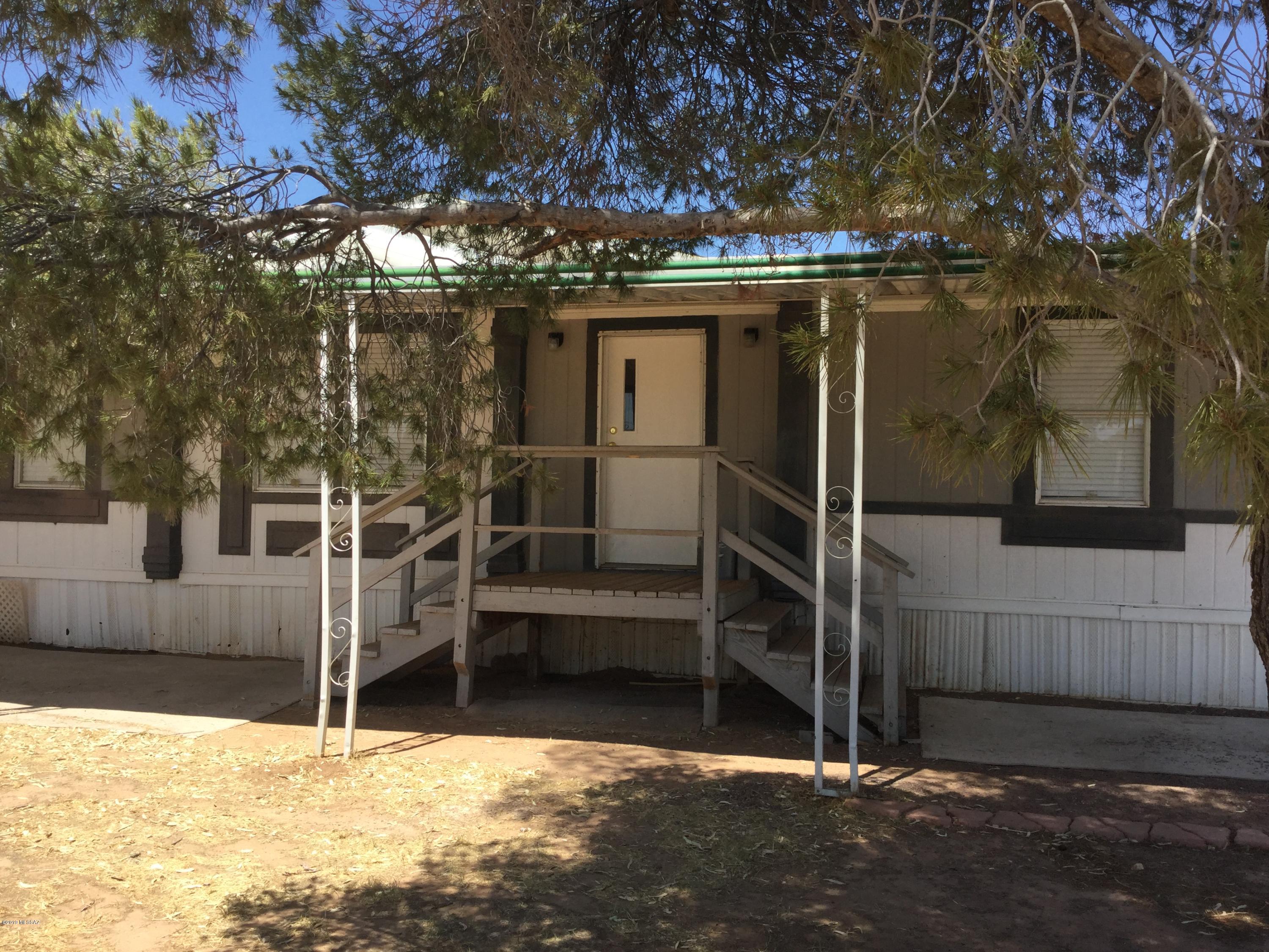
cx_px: 634
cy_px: 476
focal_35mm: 31
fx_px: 1136
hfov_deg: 58.4
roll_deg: -1.9
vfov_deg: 45.4
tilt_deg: +1.2
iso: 25
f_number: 2.4
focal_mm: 3.3
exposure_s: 1/679
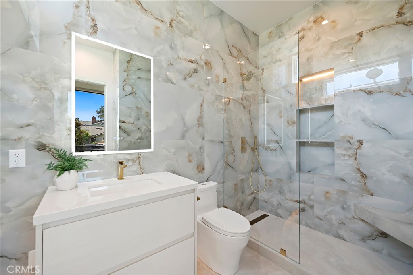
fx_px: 161
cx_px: 206
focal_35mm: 14
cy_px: 138
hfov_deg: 104.2
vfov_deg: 81.2
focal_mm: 14
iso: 100
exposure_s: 1/6
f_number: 8
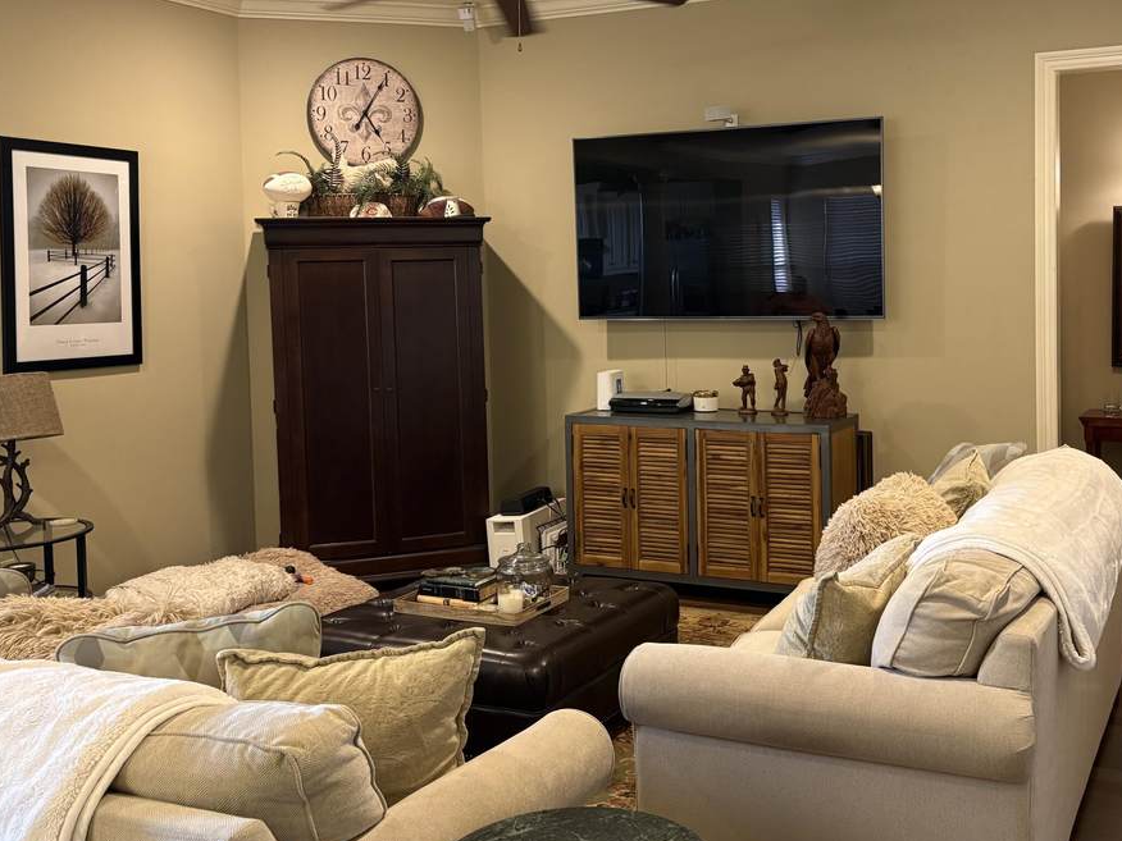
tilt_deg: -1.6
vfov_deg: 37.5
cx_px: 710
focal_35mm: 38
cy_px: 326
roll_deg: +1.4
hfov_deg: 48.5
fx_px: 1232
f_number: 1.6
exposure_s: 1/60
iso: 200
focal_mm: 5.96
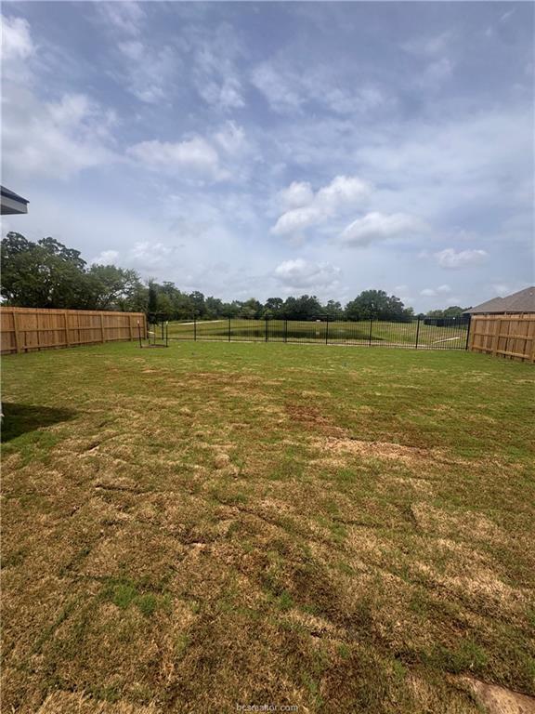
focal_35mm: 14
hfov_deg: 85.7
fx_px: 288
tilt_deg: -8.1
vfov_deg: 102.1
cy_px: 357
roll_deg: -0.9
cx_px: 268
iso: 50
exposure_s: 1/3390
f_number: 2.2
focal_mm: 2.22
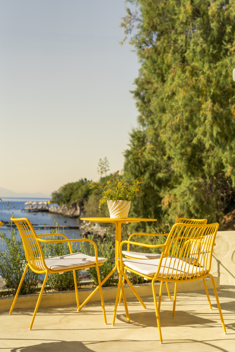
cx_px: 118
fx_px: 529
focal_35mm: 54
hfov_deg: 25.1
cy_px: 176
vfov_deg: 36.9
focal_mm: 54
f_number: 4
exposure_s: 1/3200
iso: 100
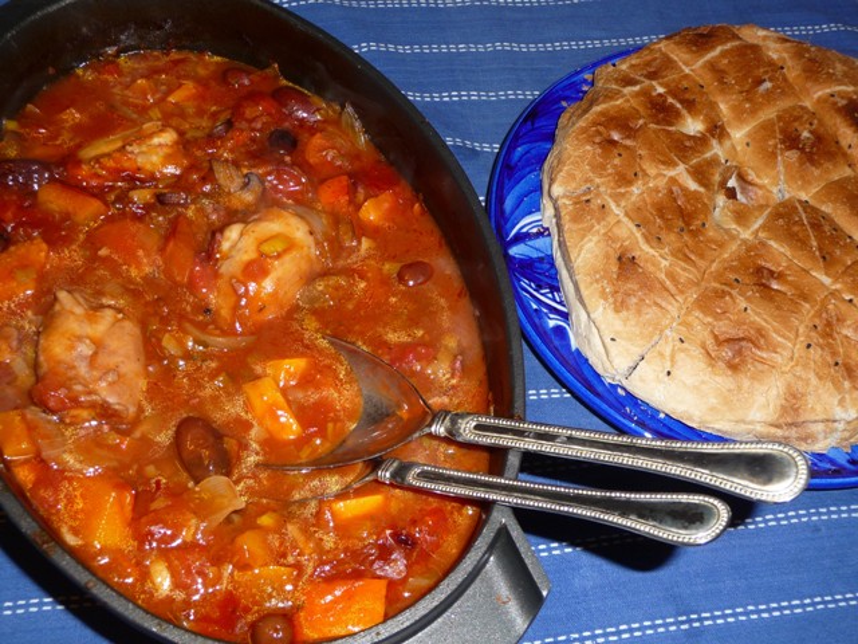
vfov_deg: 36.0
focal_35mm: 40
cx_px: 429
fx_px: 991
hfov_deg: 46.8
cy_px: 322
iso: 100
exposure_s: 1/30
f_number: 3.9
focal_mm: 6.7
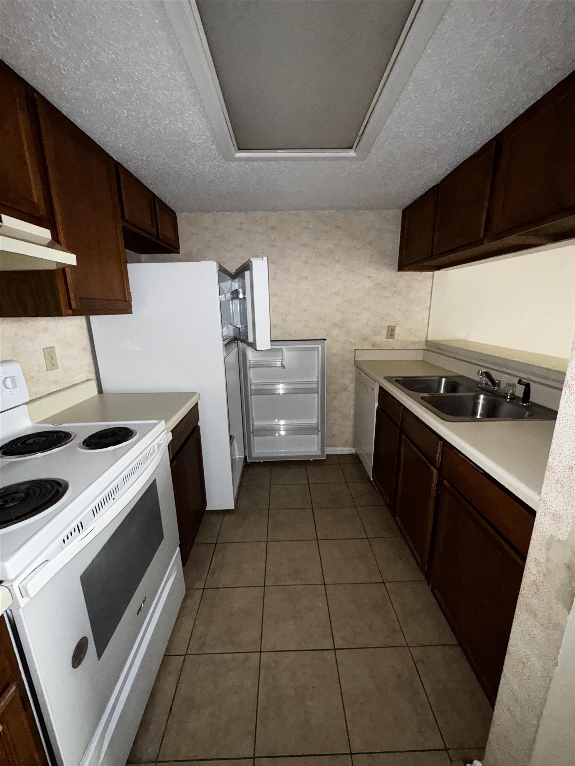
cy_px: 383
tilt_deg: -14.7
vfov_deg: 102.1
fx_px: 310
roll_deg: +0.5
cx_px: 288
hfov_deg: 85.7
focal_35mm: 14
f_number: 2.2
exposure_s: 1/60
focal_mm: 2.22
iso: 320
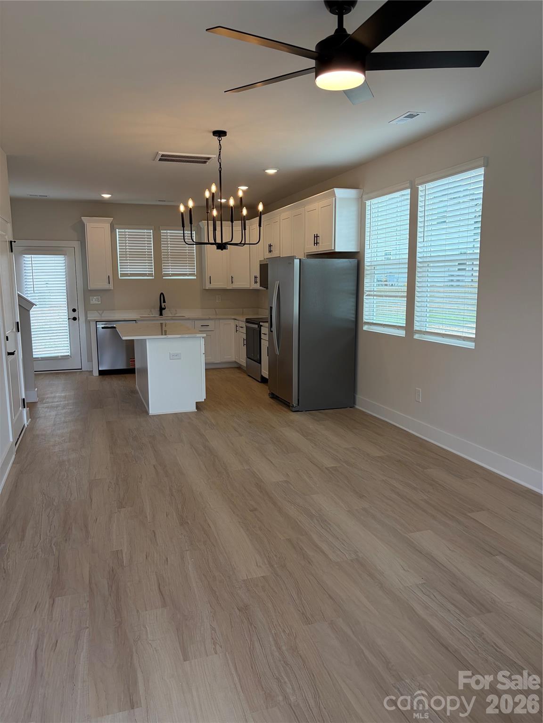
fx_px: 544
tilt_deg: -8.3
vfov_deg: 67.3
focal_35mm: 26
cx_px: 272
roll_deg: +0.0
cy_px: 362
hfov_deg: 53.1
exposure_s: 1/169
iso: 50
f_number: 1.6
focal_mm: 5.96
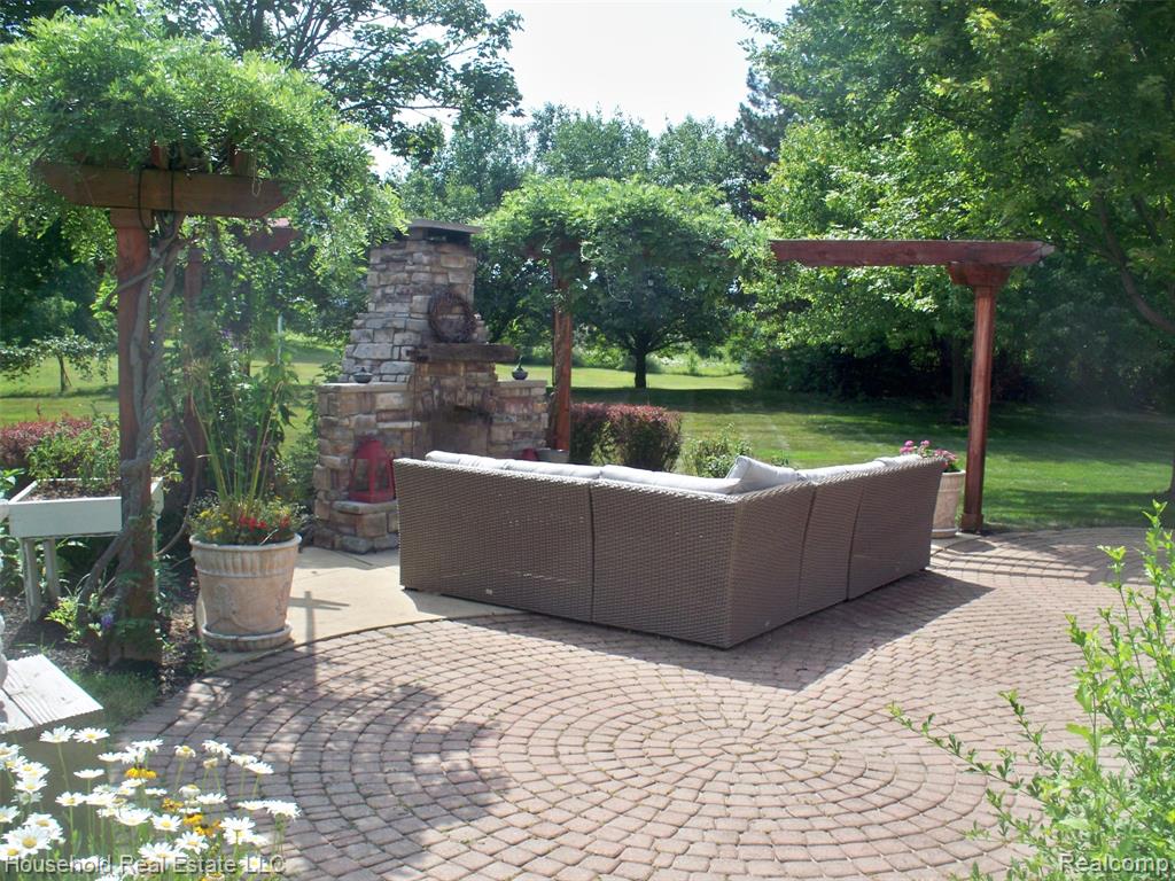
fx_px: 1188
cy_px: 440
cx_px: 588
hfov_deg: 52.6
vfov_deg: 40.7
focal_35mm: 35
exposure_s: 1/320
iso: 80
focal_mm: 7.54
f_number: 4.8
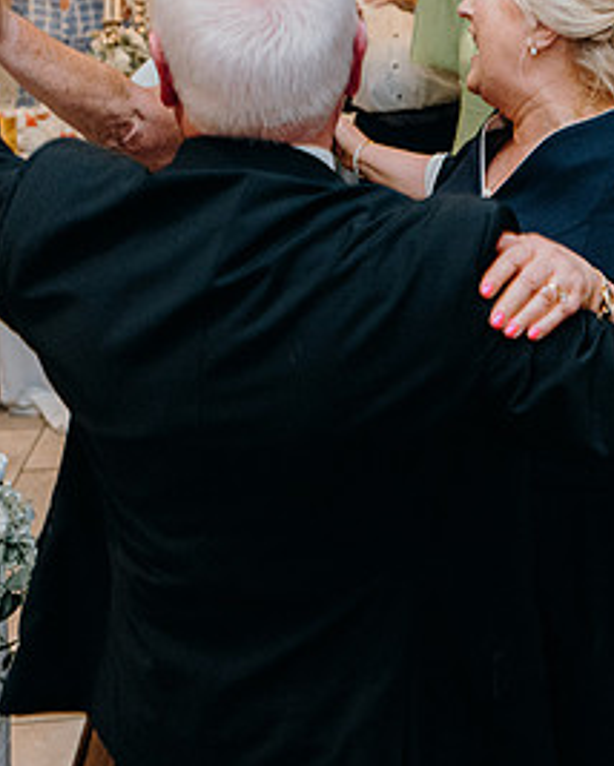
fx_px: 1248
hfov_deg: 27.1
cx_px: 499
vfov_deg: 33.8
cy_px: 248
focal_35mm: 55
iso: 2500
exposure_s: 1/160
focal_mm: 27
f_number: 3.5
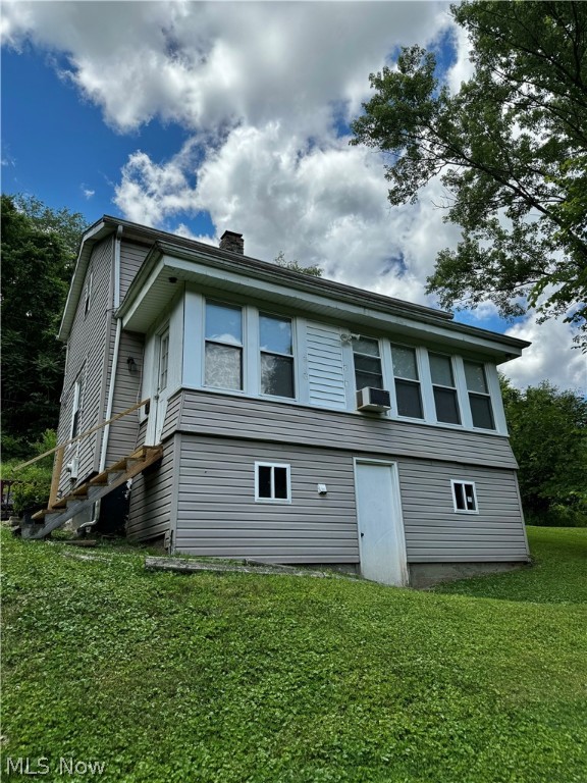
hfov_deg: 56.8
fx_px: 543
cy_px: 392
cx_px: 294
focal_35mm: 24
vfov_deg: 71.6
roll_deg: +2.5
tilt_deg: +20.2
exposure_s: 1/4049
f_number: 1.78
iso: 80
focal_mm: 6.76
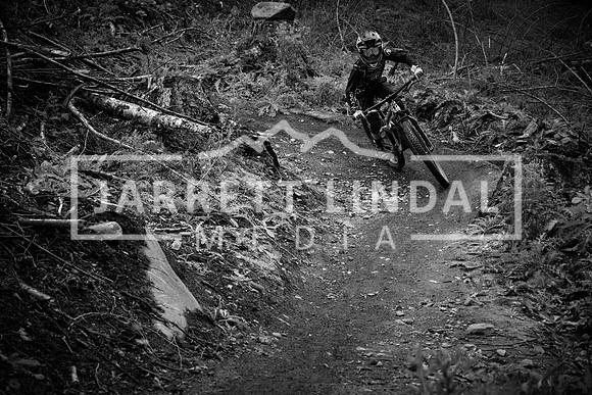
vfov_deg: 13.8
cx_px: 296
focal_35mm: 99
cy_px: 198
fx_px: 1628
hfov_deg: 20.6
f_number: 5
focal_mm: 66
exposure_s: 1/800
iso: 1250
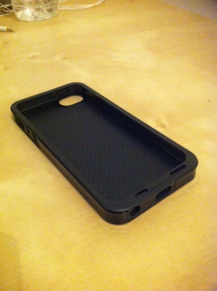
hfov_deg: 40.6
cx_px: 108
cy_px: 146
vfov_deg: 52.7
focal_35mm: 35
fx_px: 293
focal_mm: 3.85
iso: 1000
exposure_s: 1/15
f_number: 2.8
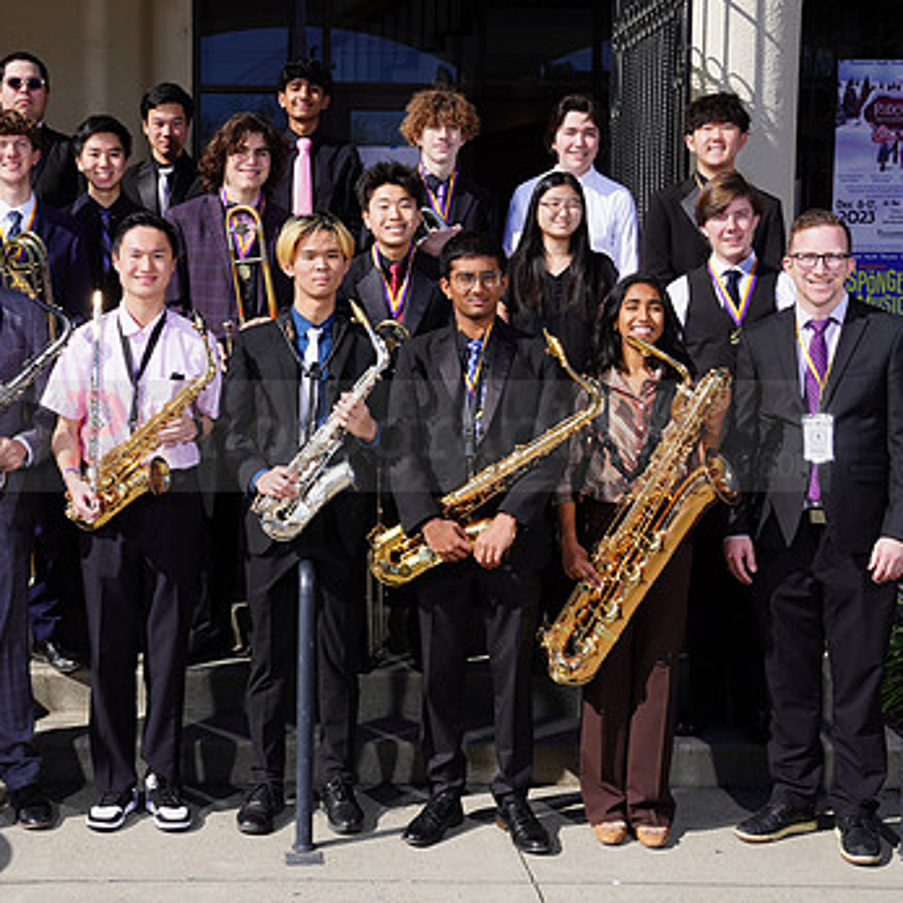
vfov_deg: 31.6
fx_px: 1594
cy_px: 415
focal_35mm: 54
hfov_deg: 31.5
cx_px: 325
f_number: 10
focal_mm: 38
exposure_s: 1/250
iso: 100
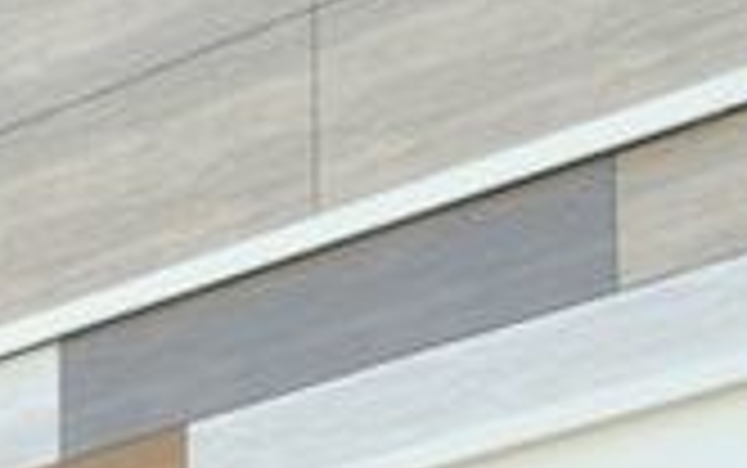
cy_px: 1478
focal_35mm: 184
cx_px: -180
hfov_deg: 11.1
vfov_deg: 6.4
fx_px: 3748
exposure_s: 1/320
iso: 125
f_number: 3
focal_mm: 11.1
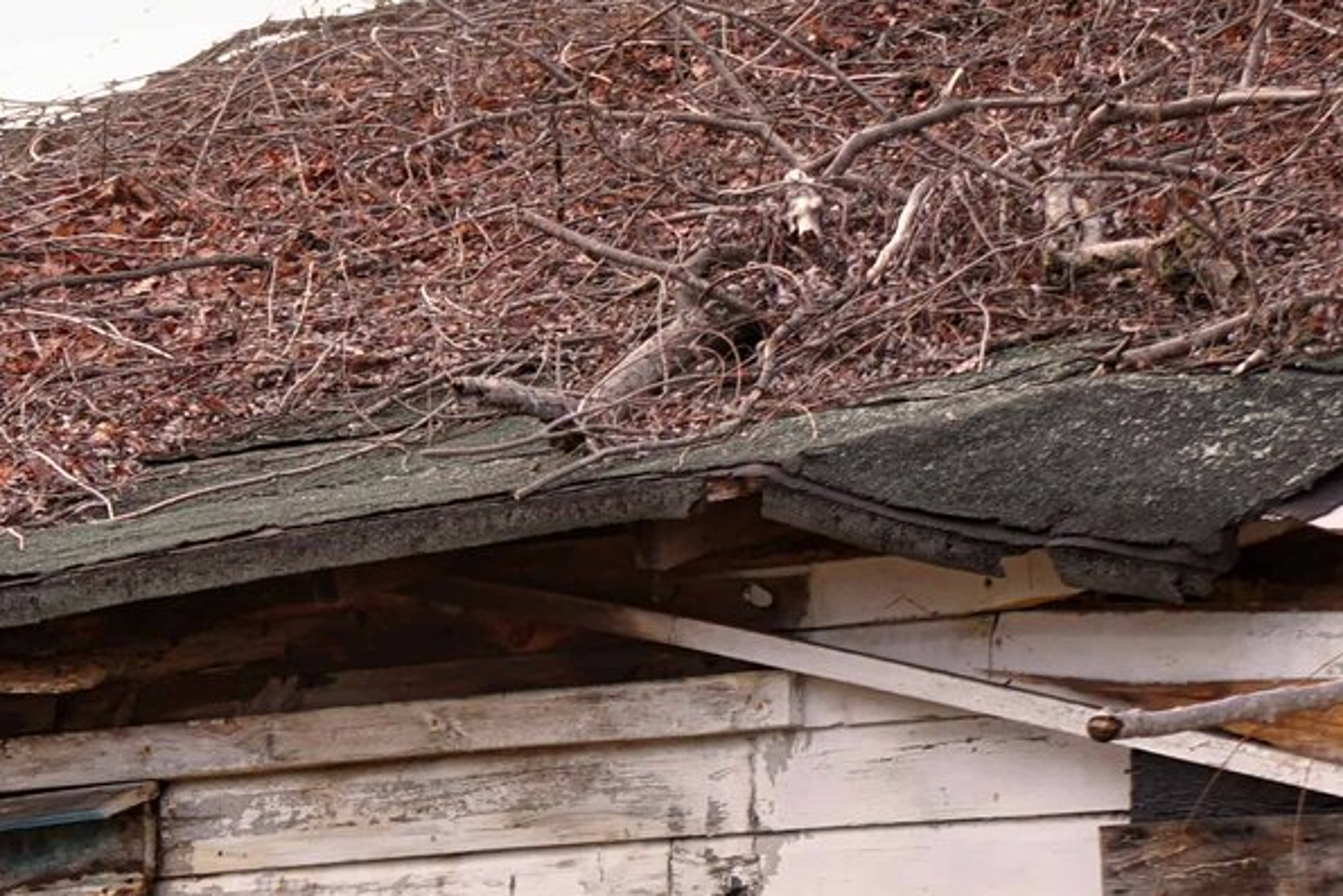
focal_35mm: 455
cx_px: 429
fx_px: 16977
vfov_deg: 3.0
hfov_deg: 4.5
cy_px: 1244
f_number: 5.6
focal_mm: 94
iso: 200
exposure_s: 1/160
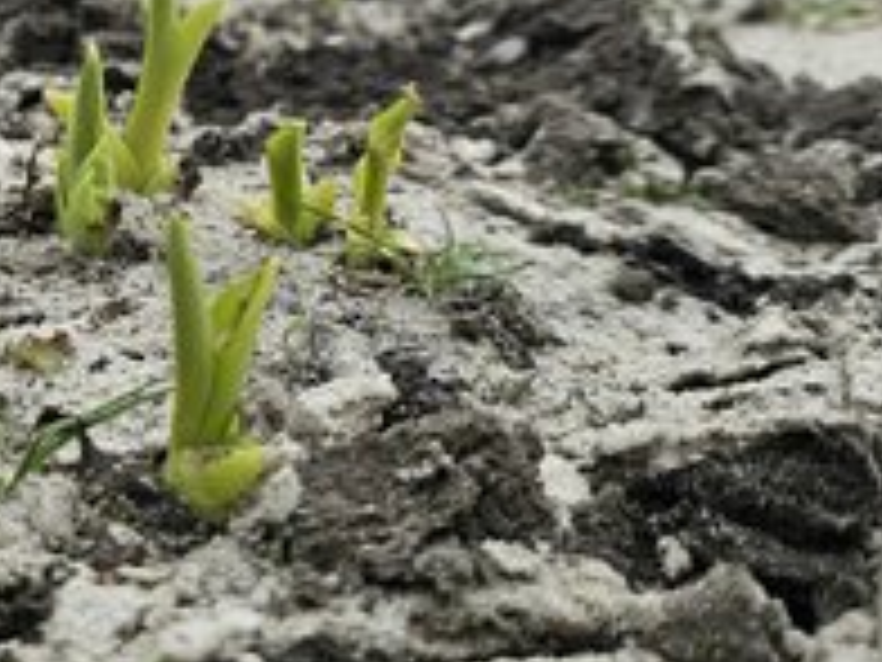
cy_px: 140
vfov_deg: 30.2
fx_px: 1198
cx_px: 153
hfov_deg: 38.6
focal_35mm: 47
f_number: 1.7
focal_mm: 6.3
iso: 25
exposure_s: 1/101
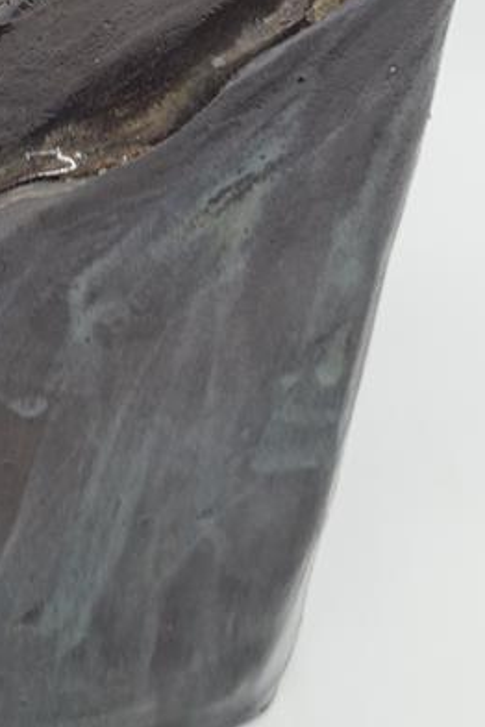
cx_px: -78
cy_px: -276
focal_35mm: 99
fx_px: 2000
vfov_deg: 18.8
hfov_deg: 13.5
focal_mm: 5.4
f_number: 1.8
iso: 50
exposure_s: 1/127
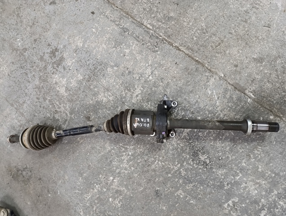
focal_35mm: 23
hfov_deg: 73.8
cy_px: 108
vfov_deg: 59.0
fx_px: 190
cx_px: 143
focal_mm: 6.14
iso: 1250
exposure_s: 1/33.3
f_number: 1.6
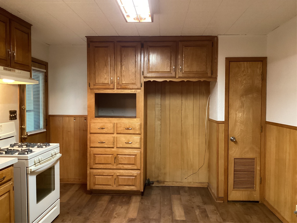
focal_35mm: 31
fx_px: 266
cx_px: 148
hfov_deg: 58.4
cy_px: 112
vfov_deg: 45.4
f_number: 2.4
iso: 400
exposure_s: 1/30
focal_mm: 3.3
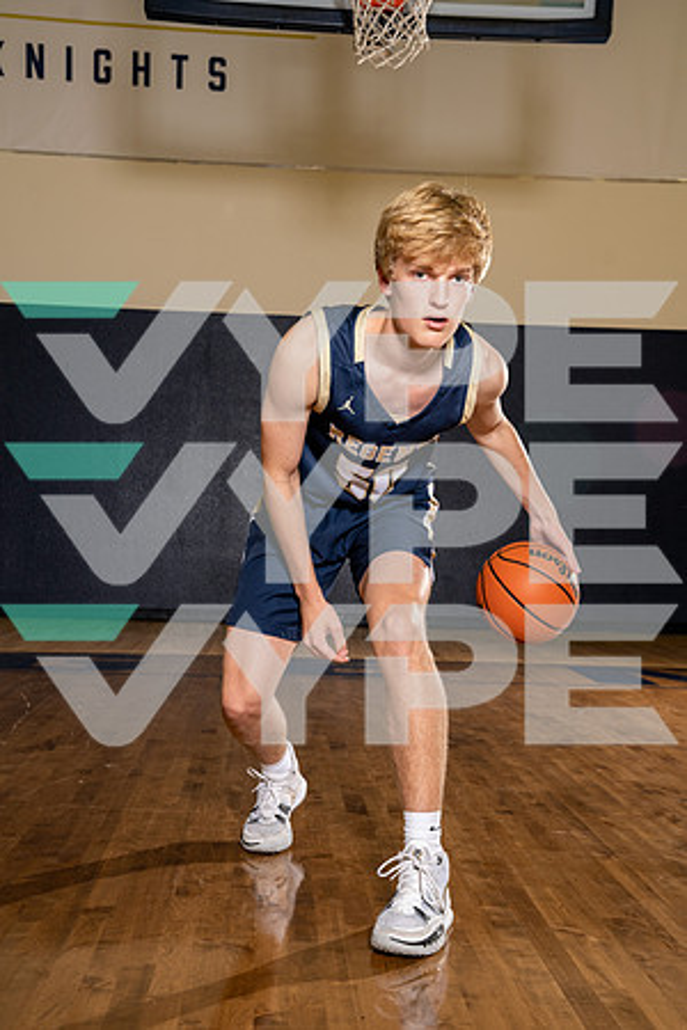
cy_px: 515
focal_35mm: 47
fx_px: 1345
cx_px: 344
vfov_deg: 41.9
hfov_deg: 28.6
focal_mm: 47
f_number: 5.6
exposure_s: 1/250
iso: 400
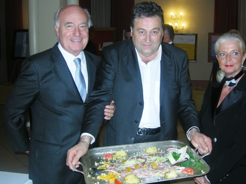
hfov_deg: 39.6
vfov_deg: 30.2
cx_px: 142
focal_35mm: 48
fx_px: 341
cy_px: 106
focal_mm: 7.5
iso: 81
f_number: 2.7
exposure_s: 1/60
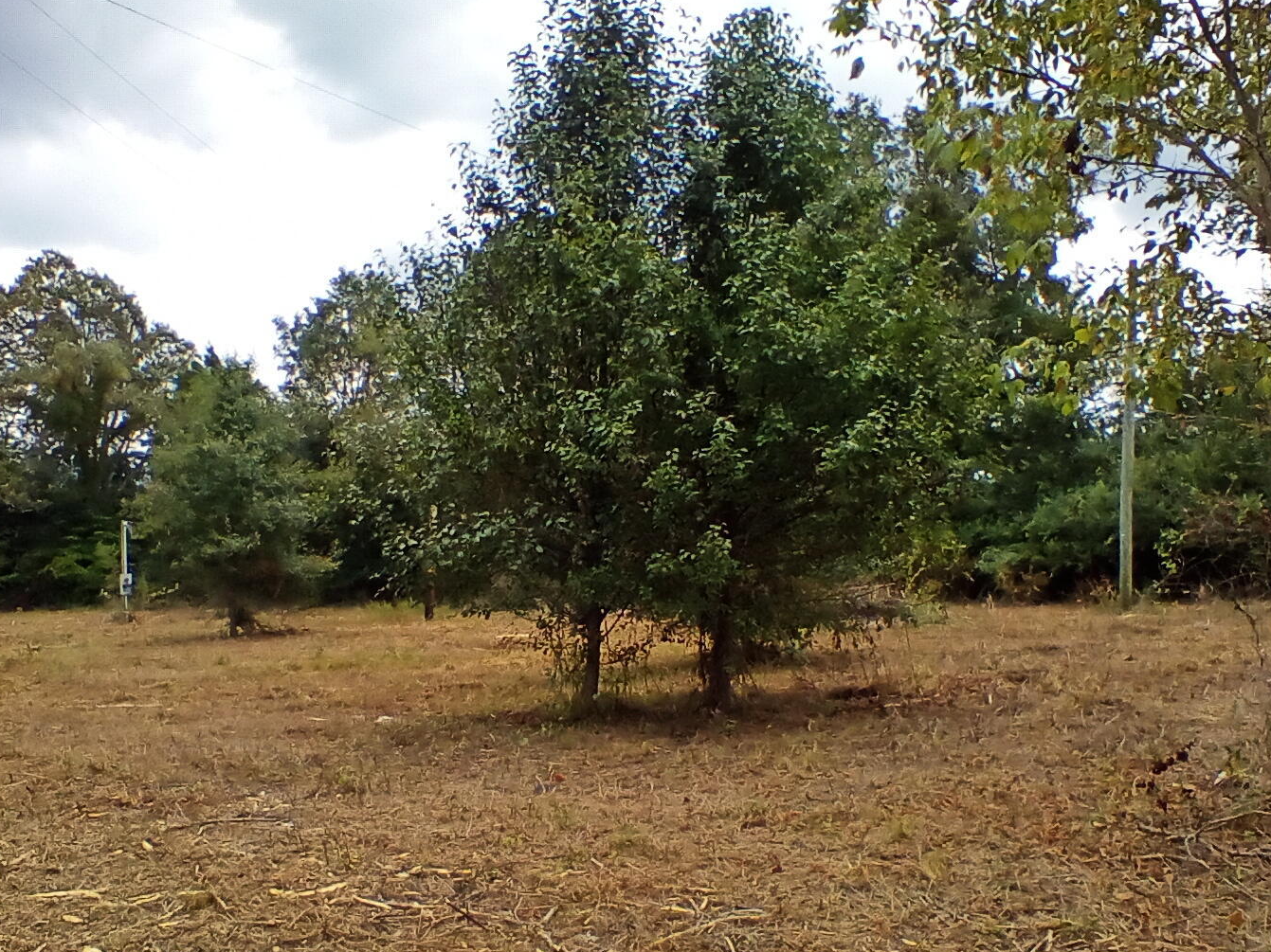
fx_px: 1358
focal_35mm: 37
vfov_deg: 38.6
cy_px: 495
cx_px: 597
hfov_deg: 50.1
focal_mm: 2.38
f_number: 2.4
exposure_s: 1/735
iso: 100
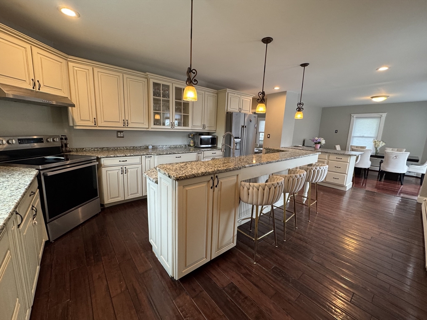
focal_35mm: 14
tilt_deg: -9.9
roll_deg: -2.2
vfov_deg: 85.7
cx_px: 214
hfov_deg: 102.1
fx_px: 173
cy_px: 160
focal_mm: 2.22
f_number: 2.2
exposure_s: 1/60
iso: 200
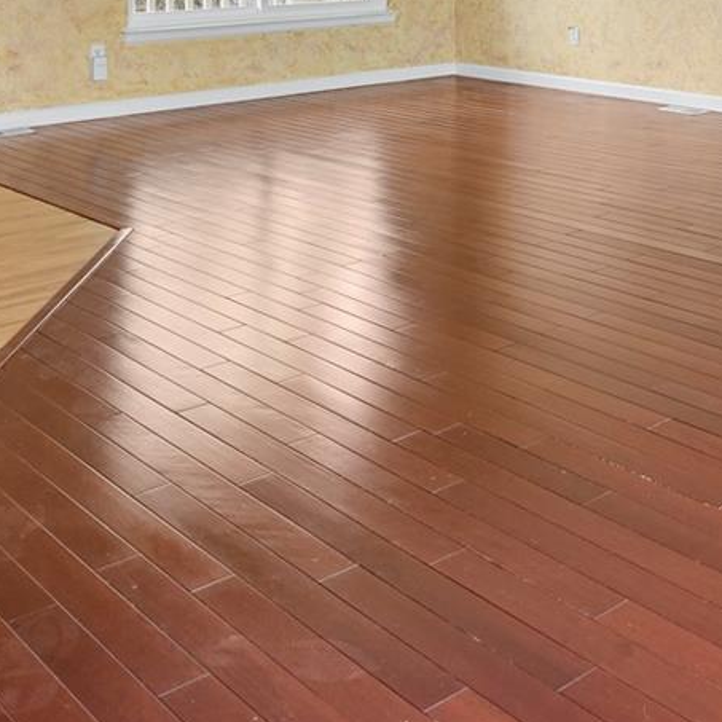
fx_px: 1203
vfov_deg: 29.9
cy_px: -80
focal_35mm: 51
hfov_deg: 32.5
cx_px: 579
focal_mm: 17
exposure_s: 1/20
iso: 4500
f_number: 8
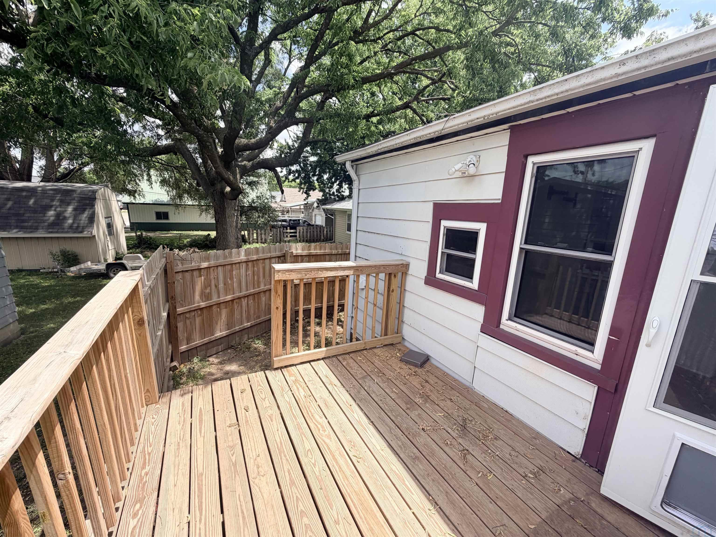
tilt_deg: -12.0
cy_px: 268
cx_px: 358
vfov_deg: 85.7
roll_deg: -1.8
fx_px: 290
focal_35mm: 14
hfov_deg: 102.1
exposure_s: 1/770
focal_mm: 2.22
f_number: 2.2
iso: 40
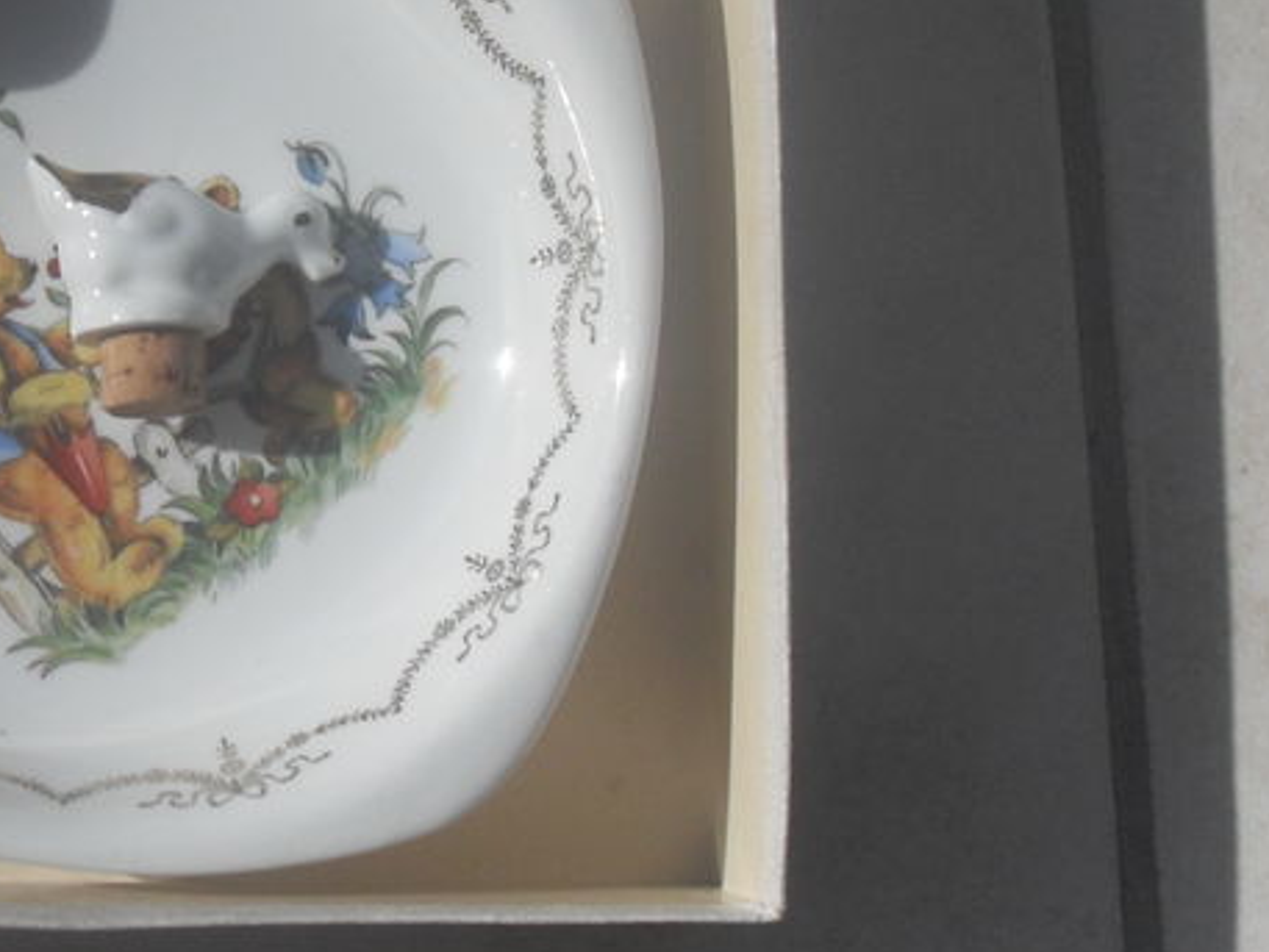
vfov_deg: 18.2
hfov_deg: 23.7
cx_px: 205
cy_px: 300
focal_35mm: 81
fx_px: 2970
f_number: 8.9
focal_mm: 6.3
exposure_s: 1/180
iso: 80
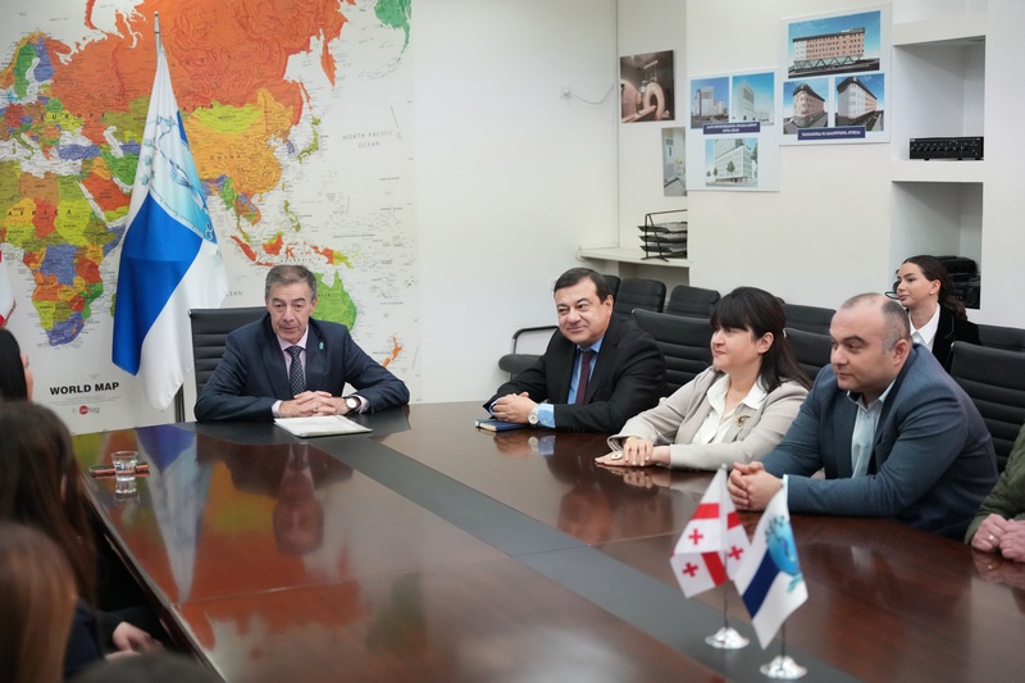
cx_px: 512
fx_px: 1443
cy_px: 342
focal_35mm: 51
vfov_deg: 26.6
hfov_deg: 39.1
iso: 8000
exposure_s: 1/320
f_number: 2.8
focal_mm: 50.7
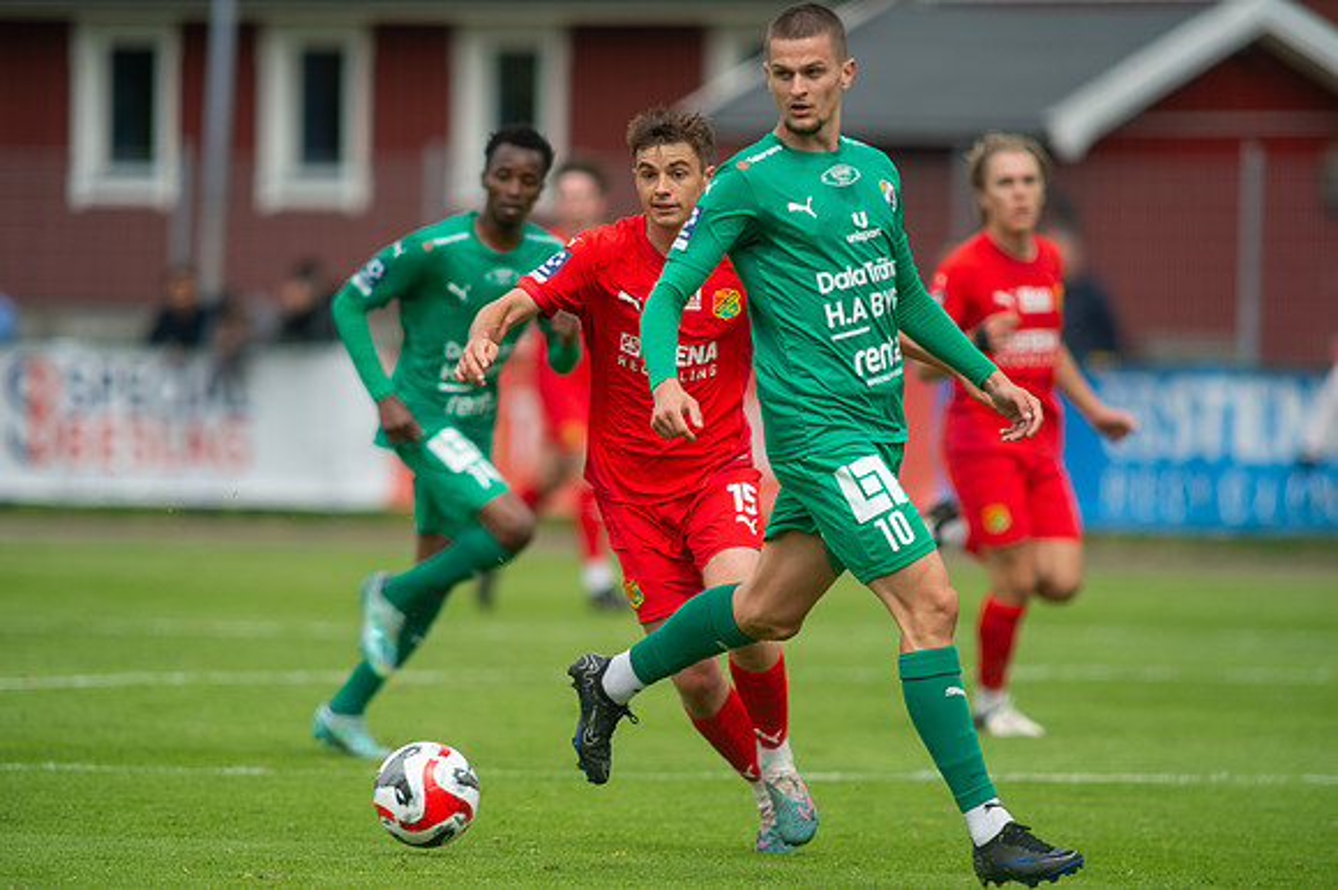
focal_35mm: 420
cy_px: 445
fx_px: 15601
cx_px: 669
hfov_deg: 4.9
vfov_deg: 3.3
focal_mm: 420
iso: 220
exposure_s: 1/1600
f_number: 4
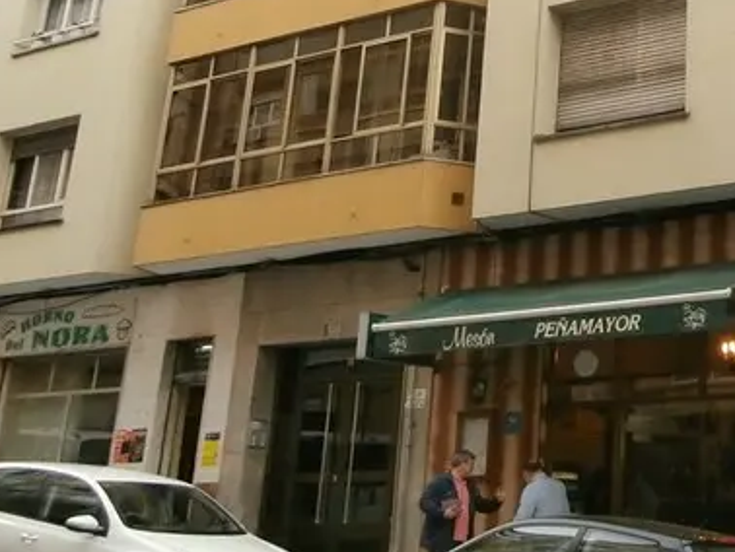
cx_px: 747
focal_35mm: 65
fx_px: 1381
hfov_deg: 27.9
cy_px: -103
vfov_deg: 21.1
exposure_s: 1/160
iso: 100
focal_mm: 4.2
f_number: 3
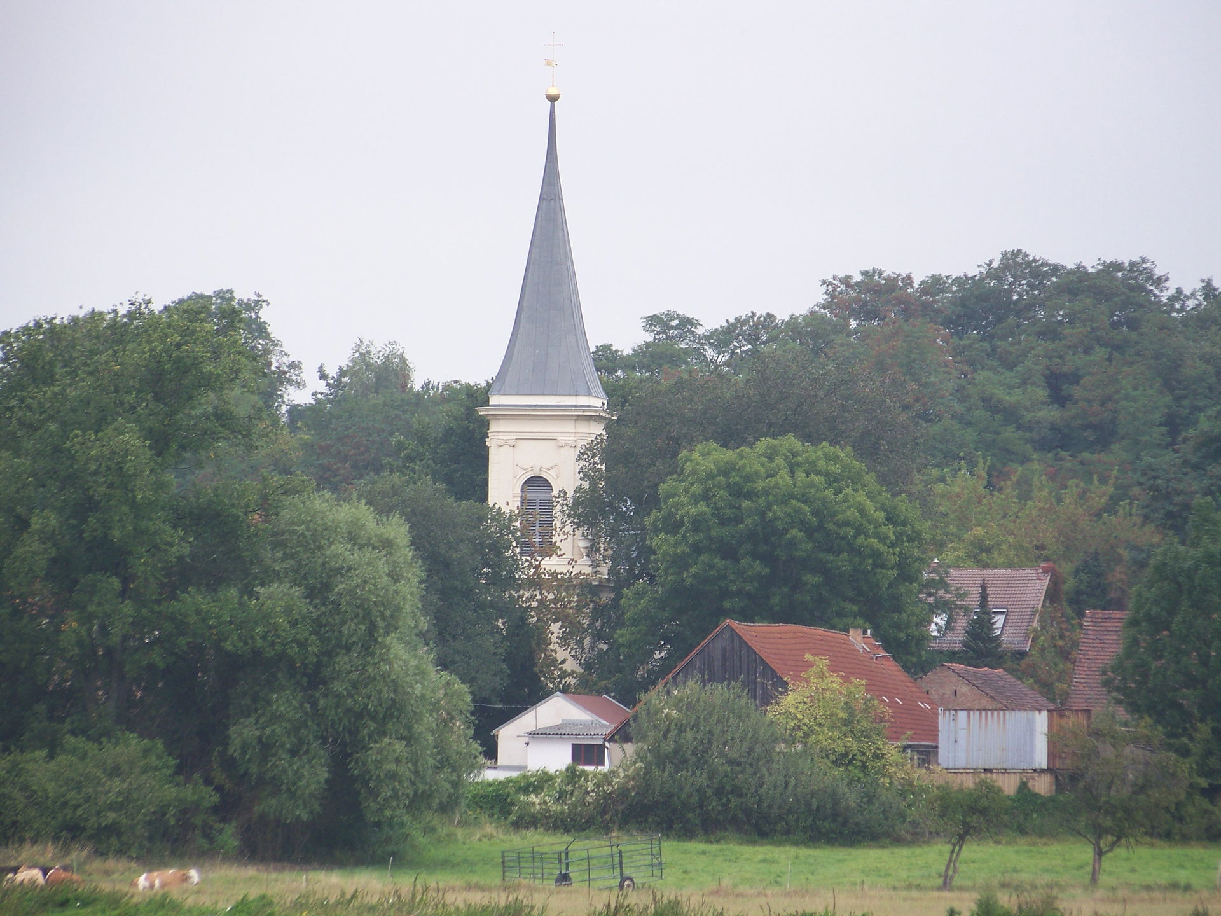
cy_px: 458
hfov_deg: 6.6
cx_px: 610
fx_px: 10547
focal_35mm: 299
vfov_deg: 5.0
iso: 64
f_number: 4
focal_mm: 49.7
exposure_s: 1/80
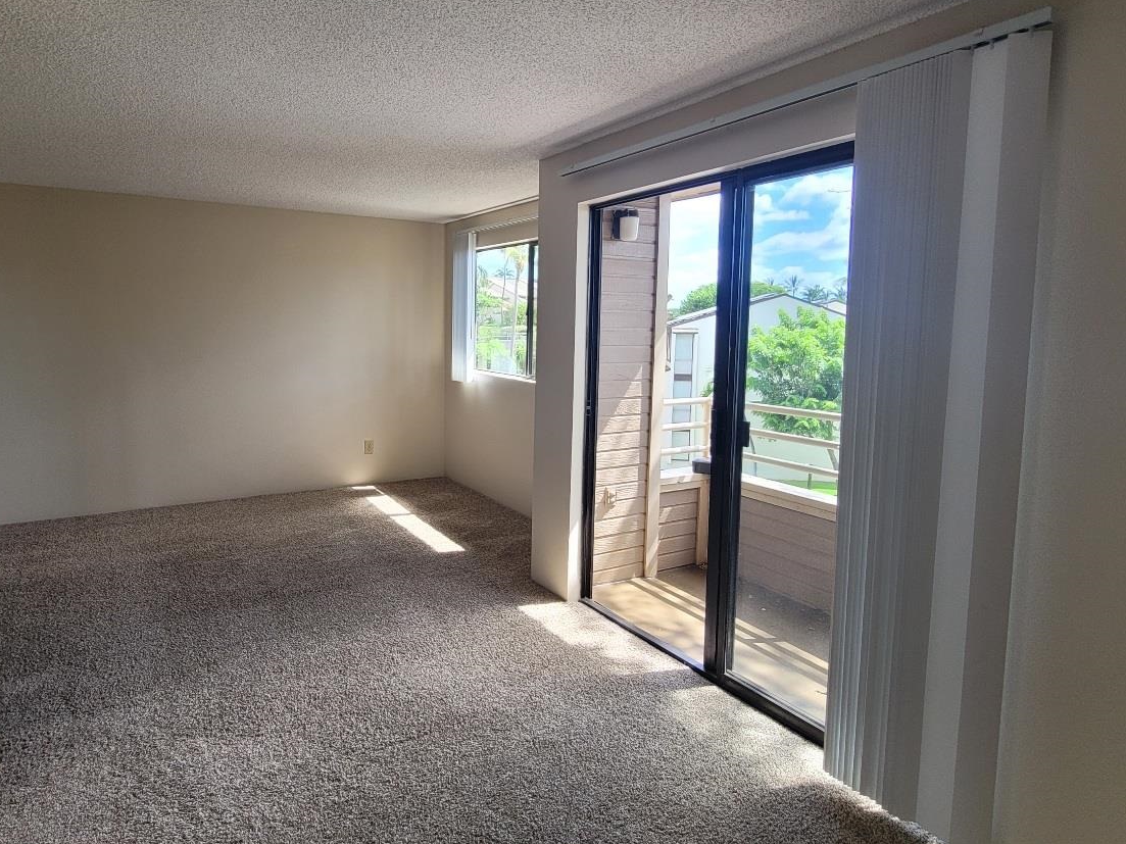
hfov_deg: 84.2
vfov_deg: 68.5
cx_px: 486
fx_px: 618
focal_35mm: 19
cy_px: 377
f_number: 2.2
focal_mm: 2.2
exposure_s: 1/120
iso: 64
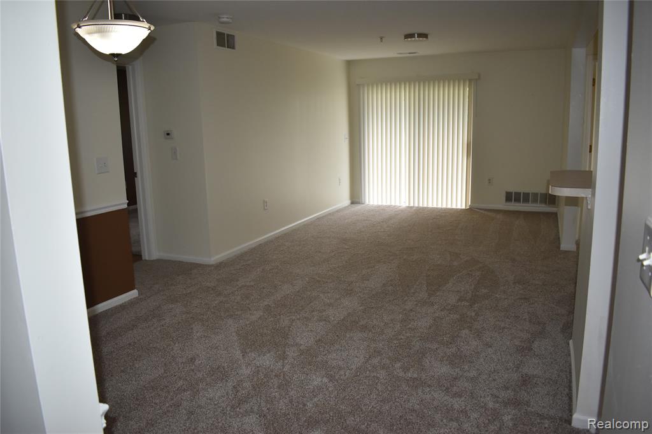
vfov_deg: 47.9
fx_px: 489
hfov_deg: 67.4
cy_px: 217
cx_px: 326
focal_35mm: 27
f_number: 3.5
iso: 800
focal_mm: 18
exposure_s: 1/160
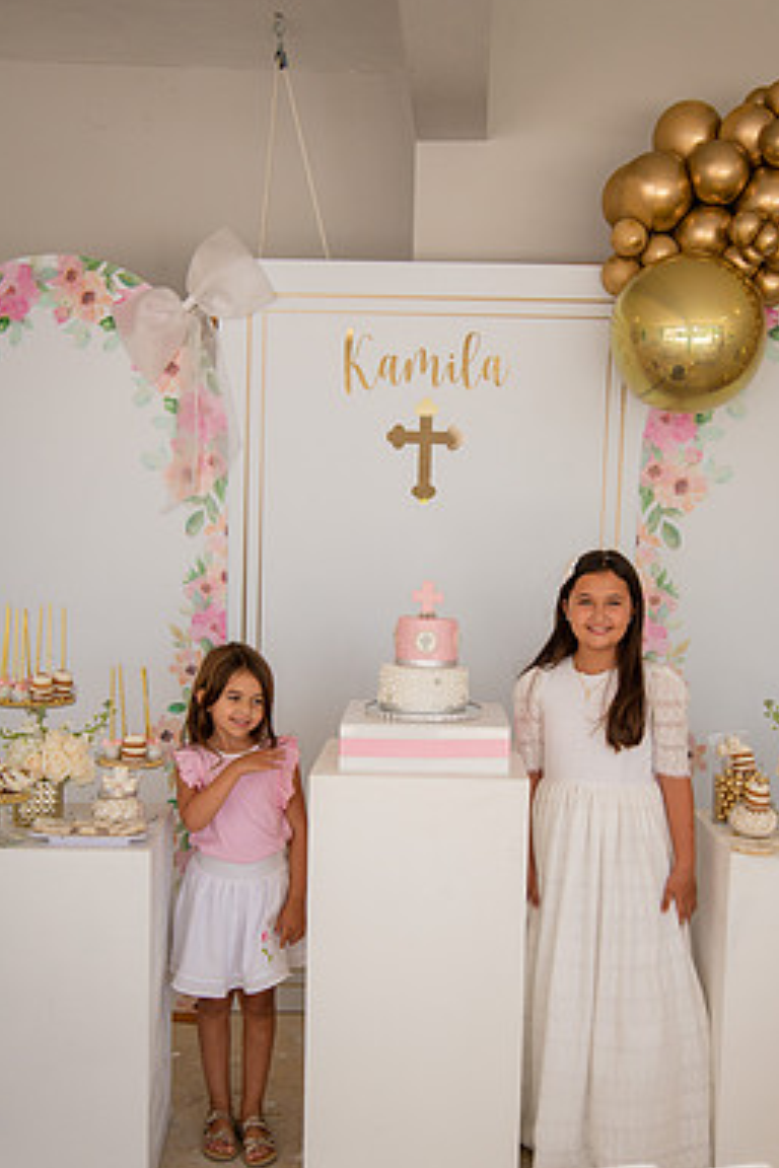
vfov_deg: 47.4
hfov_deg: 32.6
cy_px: 636
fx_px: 1331
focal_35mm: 41
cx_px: 441
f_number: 9
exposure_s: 1/160
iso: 800
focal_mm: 35
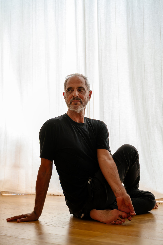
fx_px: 428
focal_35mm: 63
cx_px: 82
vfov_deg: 31.9
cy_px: 122
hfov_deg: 21.5
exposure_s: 1/250
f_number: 2.8
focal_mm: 63
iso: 2500
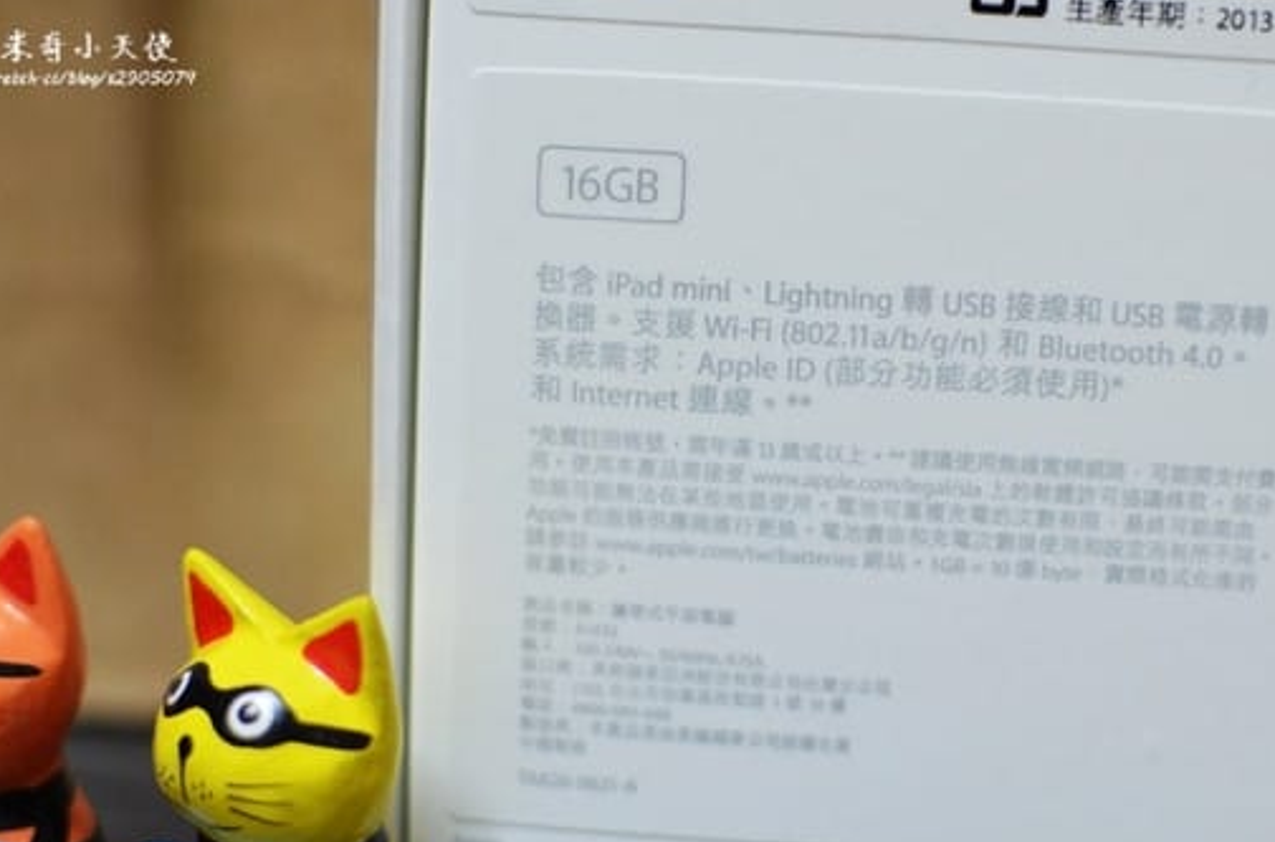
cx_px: 678
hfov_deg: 30.3
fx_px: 2353
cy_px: 391
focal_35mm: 67
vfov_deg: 20.3
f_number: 2.5
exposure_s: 1/125
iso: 1600
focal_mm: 35
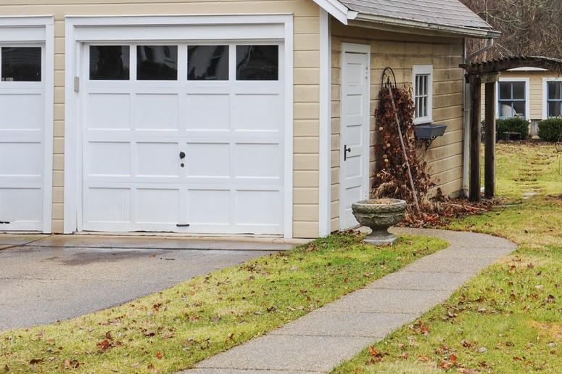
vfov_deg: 15.3
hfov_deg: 22.5
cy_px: 49
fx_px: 1372
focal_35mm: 88
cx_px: 525
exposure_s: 1/40
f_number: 8
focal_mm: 42
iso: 200
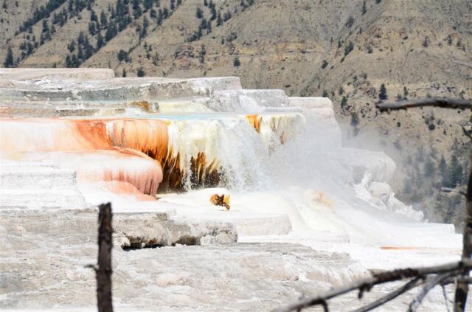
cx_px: 236
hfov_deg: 6.9
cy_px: 156
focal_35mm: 300
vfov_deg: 4.6
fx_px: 3923
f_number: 13
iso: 100
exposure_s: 1/250
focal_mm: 200
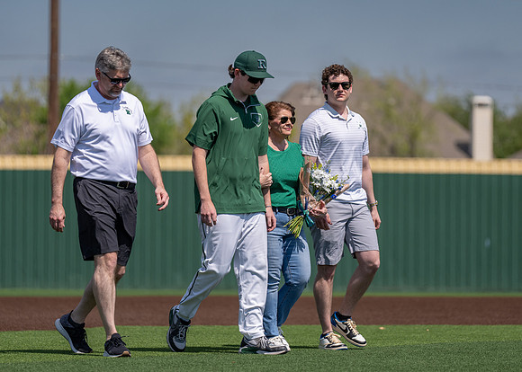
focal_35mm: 218
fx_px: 3227
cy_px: 175
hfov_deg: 9.2
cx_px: 280
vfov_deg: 6.6
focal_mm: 171
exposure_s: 1/3200
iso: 100
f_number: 2.8
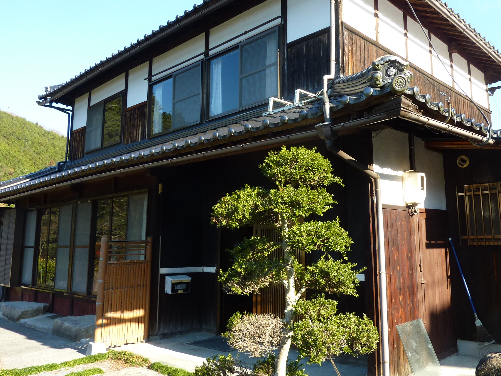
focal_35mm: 30
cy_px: 158
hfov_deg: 59.8
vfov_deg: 46.6
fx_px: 434
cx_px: 276
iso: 80
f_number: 4
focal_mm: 4.1
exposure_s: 1/125
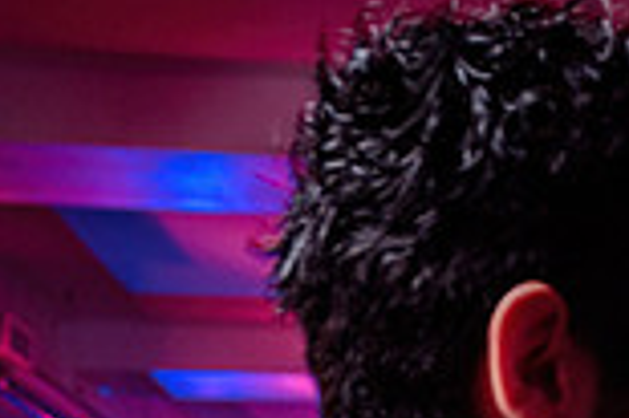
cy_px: 773
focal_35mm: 90
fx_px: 1571
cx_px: 848
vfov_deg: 13.5
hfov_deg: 20.4
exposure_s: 1/30
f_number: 2.8
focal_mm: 24
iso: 800
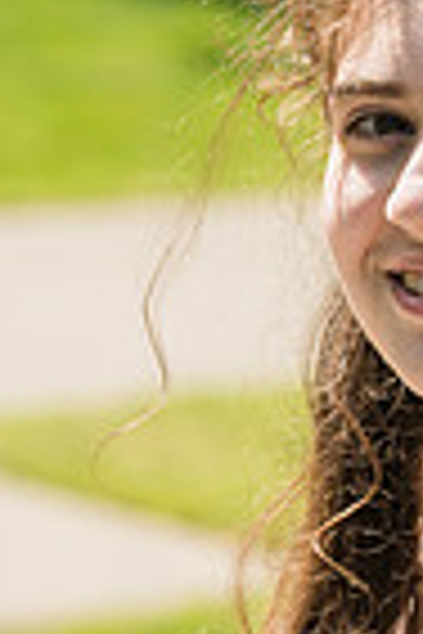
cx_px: 486
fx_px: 5640
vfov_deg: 6.4
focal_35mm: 320
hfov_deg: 4.3
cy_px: 337
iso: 100
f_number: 4.5
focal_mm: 100
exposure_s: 1/500
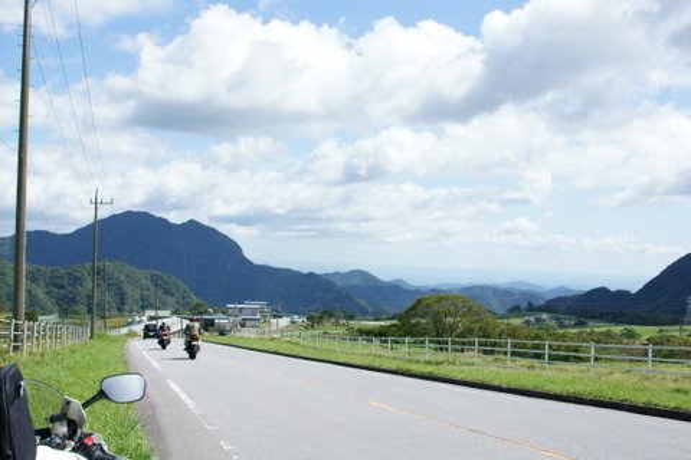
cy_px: 230
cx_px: 346
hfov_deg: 43.6
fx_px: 864
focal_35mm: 45
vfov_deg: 29.9
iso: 200
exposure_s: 1/640
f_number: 8
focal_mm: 30
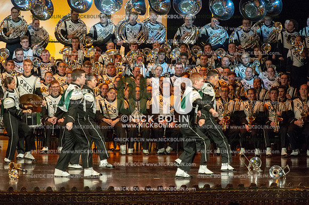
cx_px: 154
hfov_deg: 9.8
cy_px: 102
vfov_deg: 6.5
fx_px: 1801
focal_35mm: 210
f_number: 5.6
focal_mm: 210
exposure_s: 1/320
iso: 8000
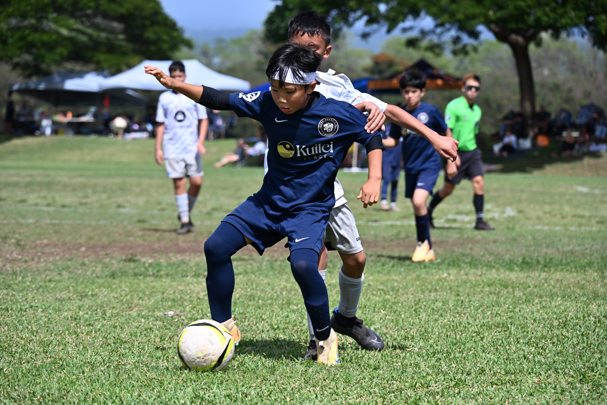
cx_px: 304
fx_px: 2529
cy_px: 202
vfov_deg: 9.1
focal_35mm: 150
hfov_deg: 13.7
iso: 140
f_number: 7.1
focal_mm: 150
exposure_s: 1/500
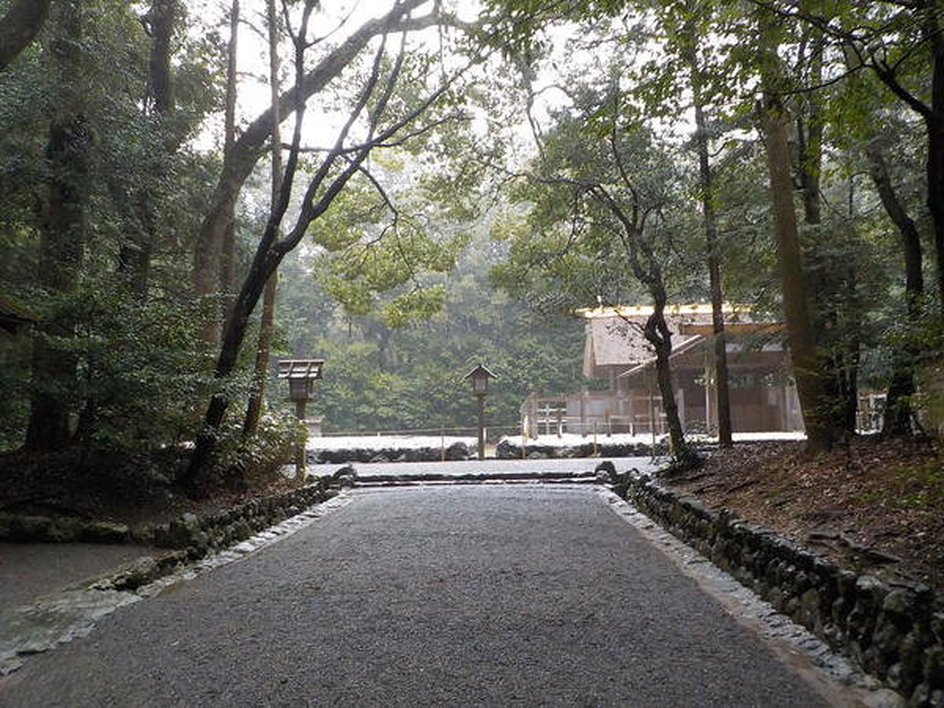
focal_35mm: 30
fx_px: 818
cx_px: 472
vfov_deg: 46.8
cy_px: 354
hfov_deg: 60.0
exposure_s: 1/30
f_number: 3.3
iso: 400
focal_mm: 4.1
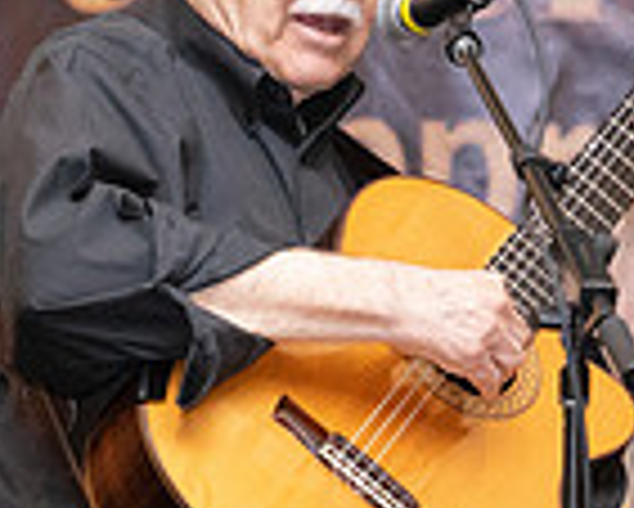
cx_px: 836
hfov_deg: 5.9
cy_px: 474
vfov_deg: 4.7
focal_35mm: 328
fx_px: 6159
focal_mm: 85
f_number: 6.3
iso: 6400
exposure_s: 1/200
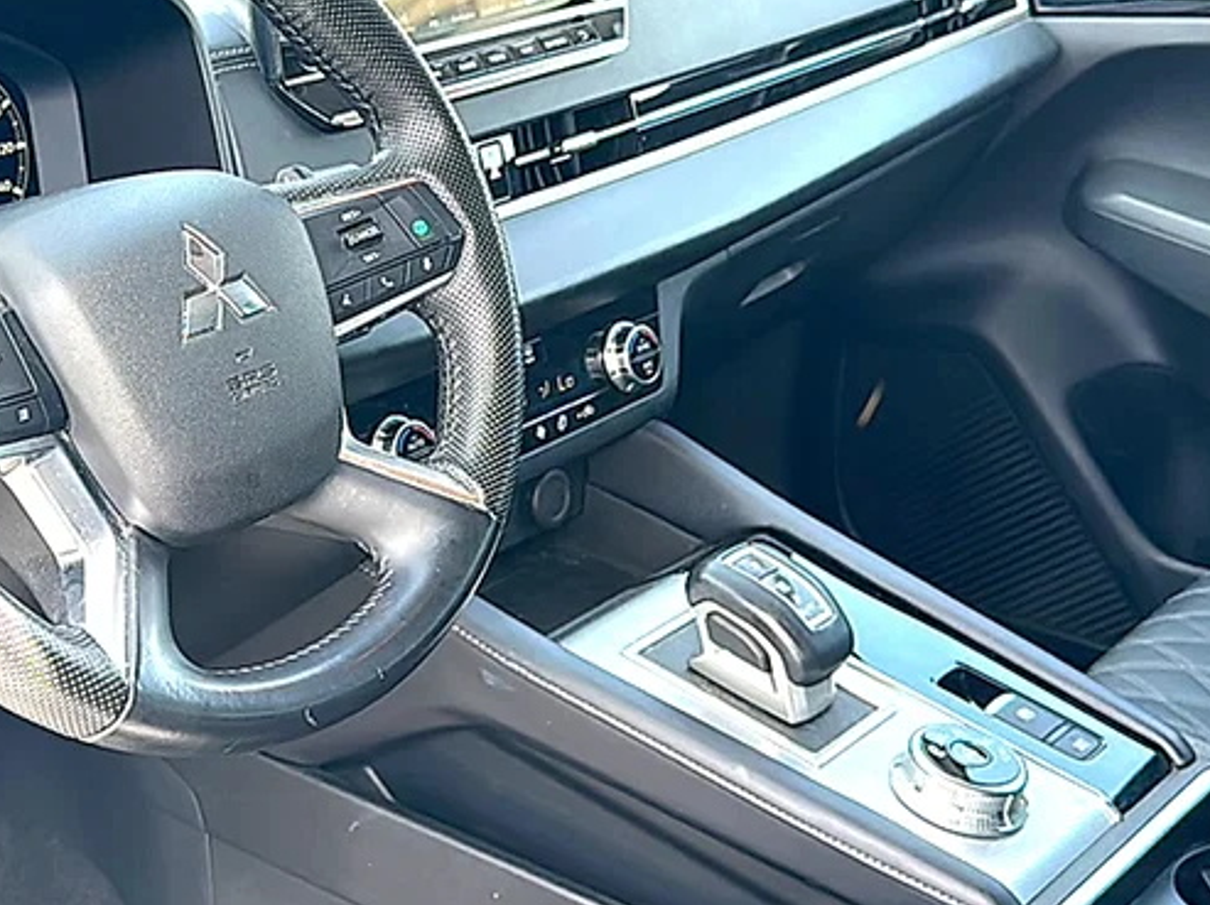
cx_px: 393
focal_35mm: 54
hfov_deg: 35.2
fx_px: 1886
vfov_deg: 27.0
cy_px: 374
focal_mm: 6.86
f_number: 1.78
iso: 125
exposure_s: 1/283
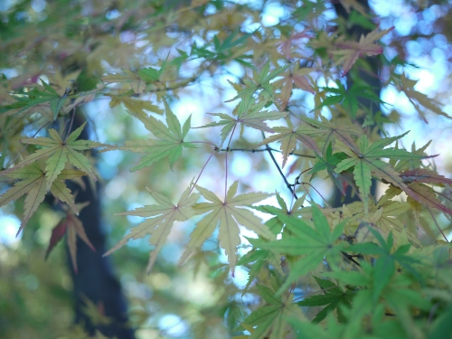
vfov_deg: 36.0
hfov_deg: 46.8
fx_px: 522
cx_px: 226
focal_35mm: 40
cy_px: 170
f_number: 1.7
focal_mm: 20
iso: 100
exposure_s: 1/250
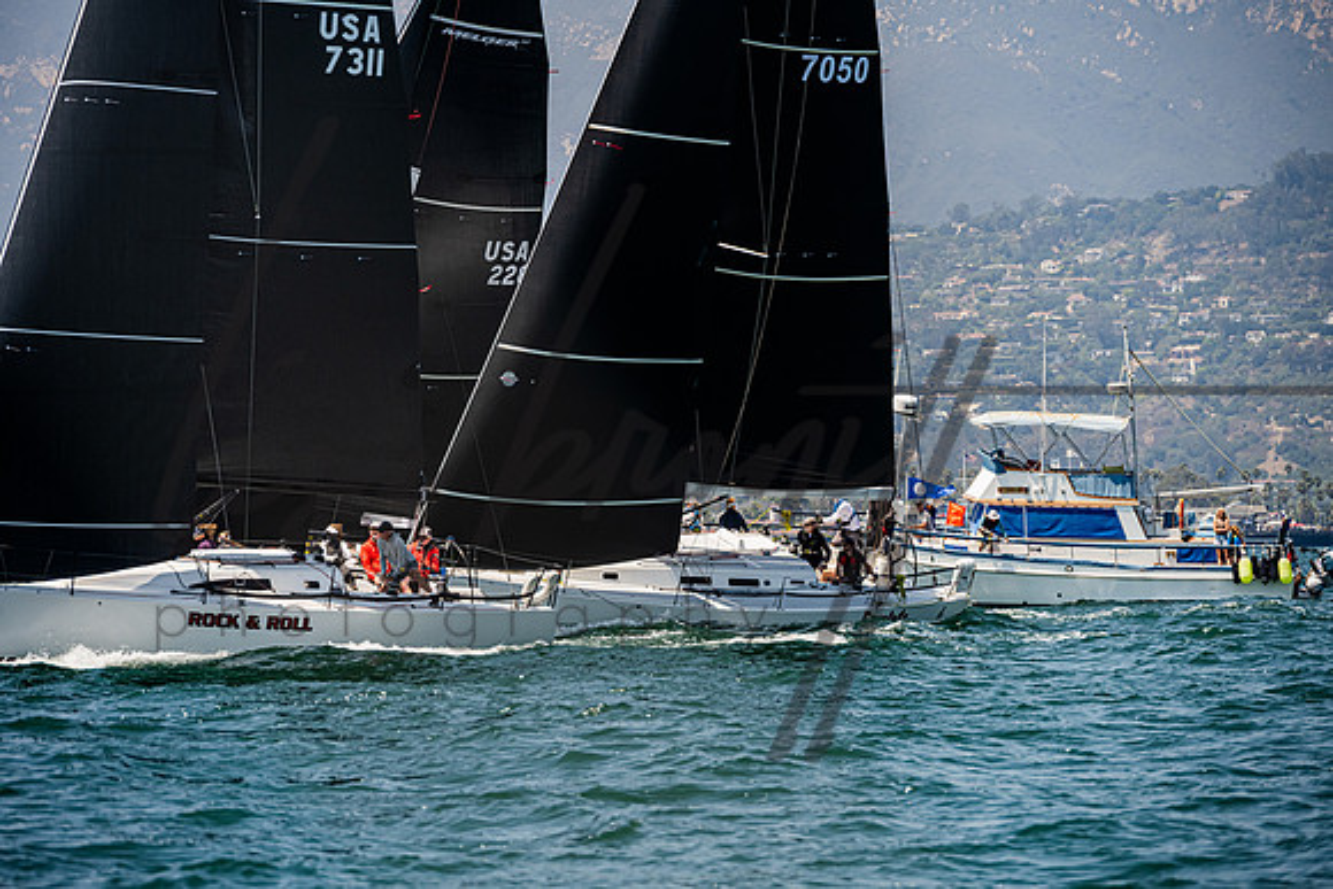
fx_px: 8260
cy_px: 444
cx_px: 666
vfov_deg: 6.2
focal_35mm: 223
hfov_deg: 9.2
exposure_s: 1/1600
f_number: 8
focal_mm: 220
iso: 500
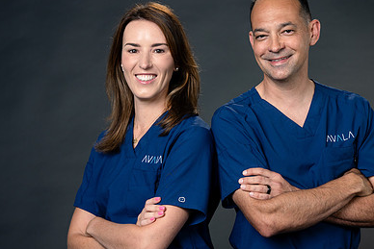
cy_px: 123
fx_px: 1320
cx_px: 214
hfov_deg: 16.1
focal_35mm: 127
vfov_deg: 10.8
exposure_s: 1/160
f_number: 4
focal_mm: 85
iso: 200
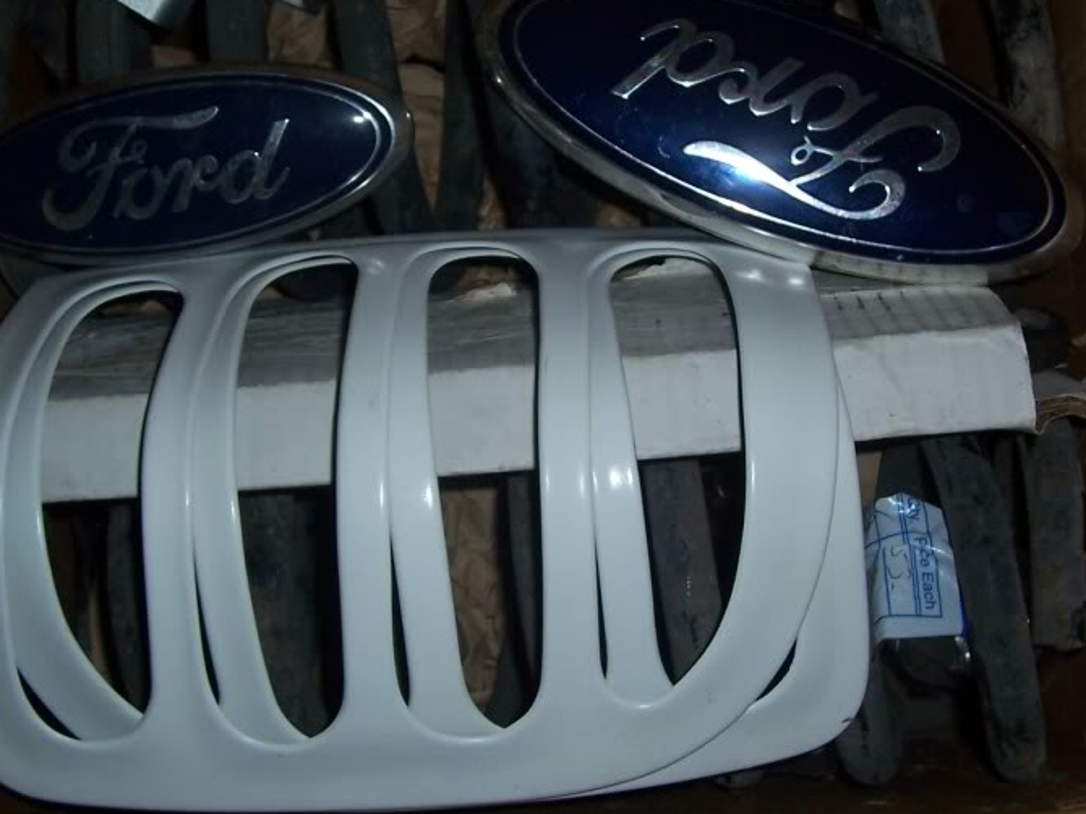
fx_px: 1631
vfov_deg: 28.0
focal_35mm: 52
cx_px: 601
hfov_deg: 36.8
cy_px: 381
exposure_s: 1/60
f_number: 2.7
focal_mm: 5.6
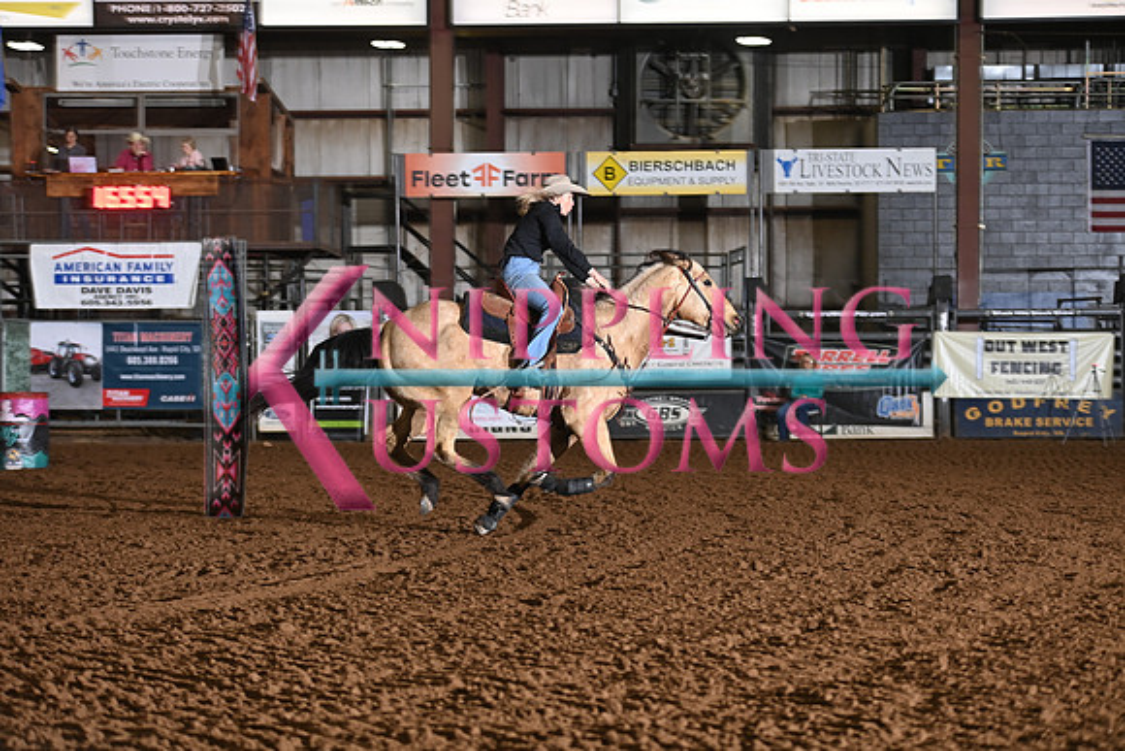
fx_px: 3126
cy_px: 376
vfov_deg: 13.7
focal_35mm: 100
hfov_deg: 20.4
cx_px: 562
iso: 800
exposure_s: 1/250
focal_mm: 100
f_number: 3.2
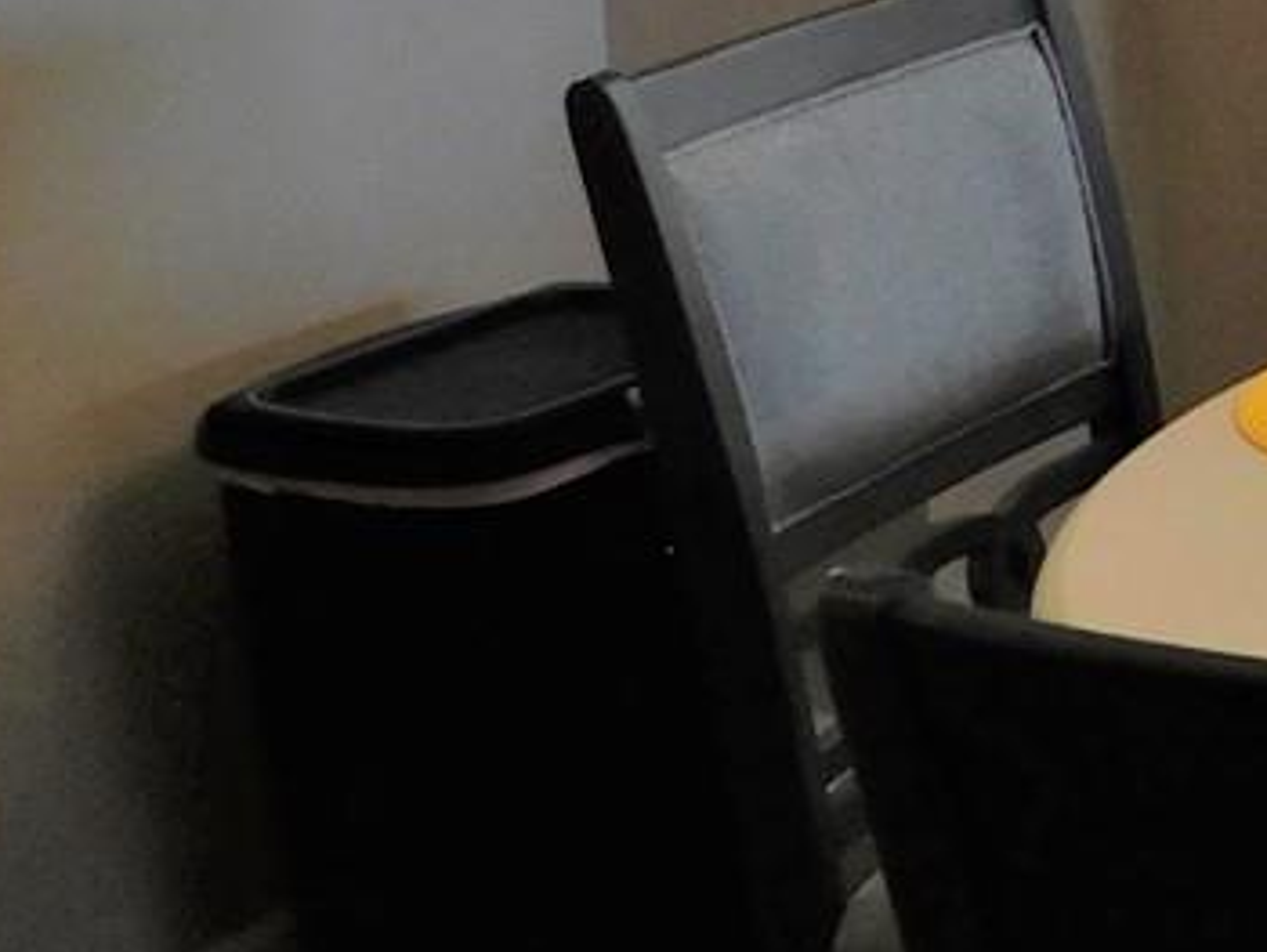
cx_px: 2498
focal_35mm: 105
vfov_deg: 13.7
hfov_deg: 15.3
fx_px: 3846
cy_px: -163
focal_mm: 4
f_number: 3
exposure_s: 1/60
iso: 125
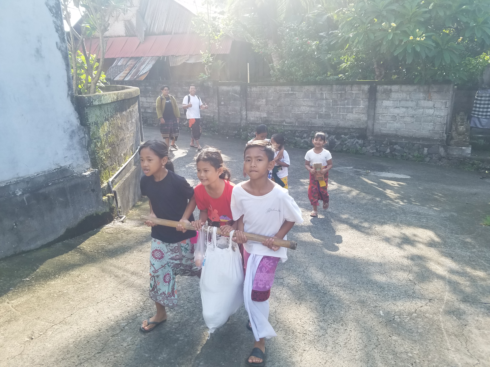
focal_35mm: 26
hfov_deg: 67.3
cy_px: 184
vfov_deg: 53.1
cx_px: 245
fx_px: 368
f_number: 1.7
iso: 50
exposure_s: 1/499
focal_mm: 4.2
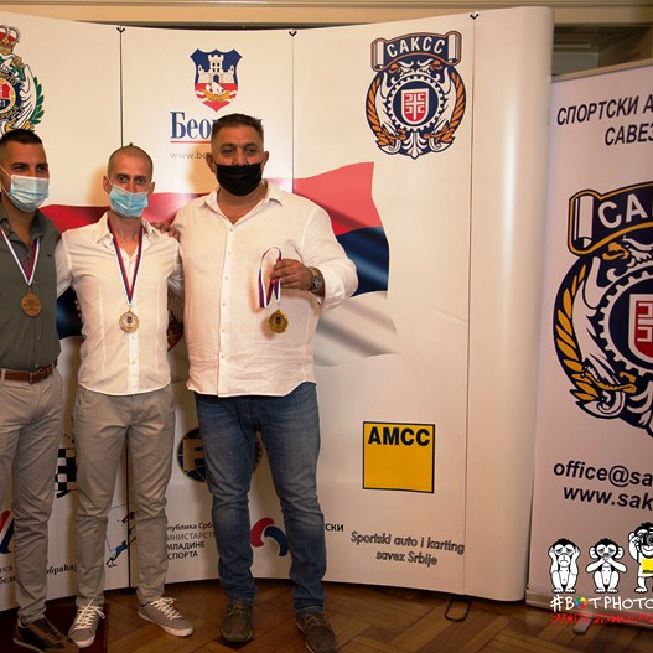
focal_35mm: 40
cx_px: 208
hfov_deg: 41.2
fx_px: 854
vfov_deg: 41.9
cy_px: 326
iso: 800
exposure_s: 1/60
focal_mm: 31
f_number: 4
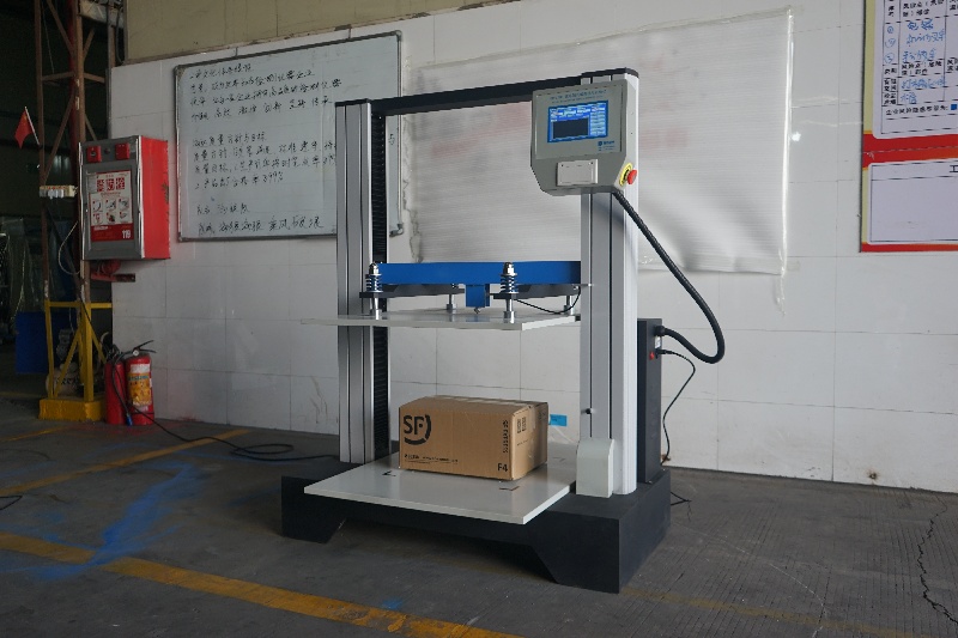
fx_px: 772
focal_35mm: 29
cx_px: 479
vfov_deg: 44.9
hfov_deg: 63.7
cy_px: 319
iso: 400
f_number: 4
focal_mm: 29
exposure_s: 1/160
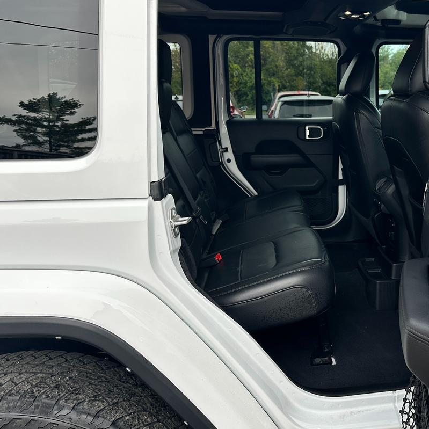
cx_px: 335
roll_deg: +1.5
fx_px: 477
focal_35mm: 34
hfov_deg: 46.3
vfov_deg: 48.3
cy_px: 180
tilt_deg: -9.9
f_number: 1.78
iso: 80
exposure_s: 1/989
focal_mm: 6.86
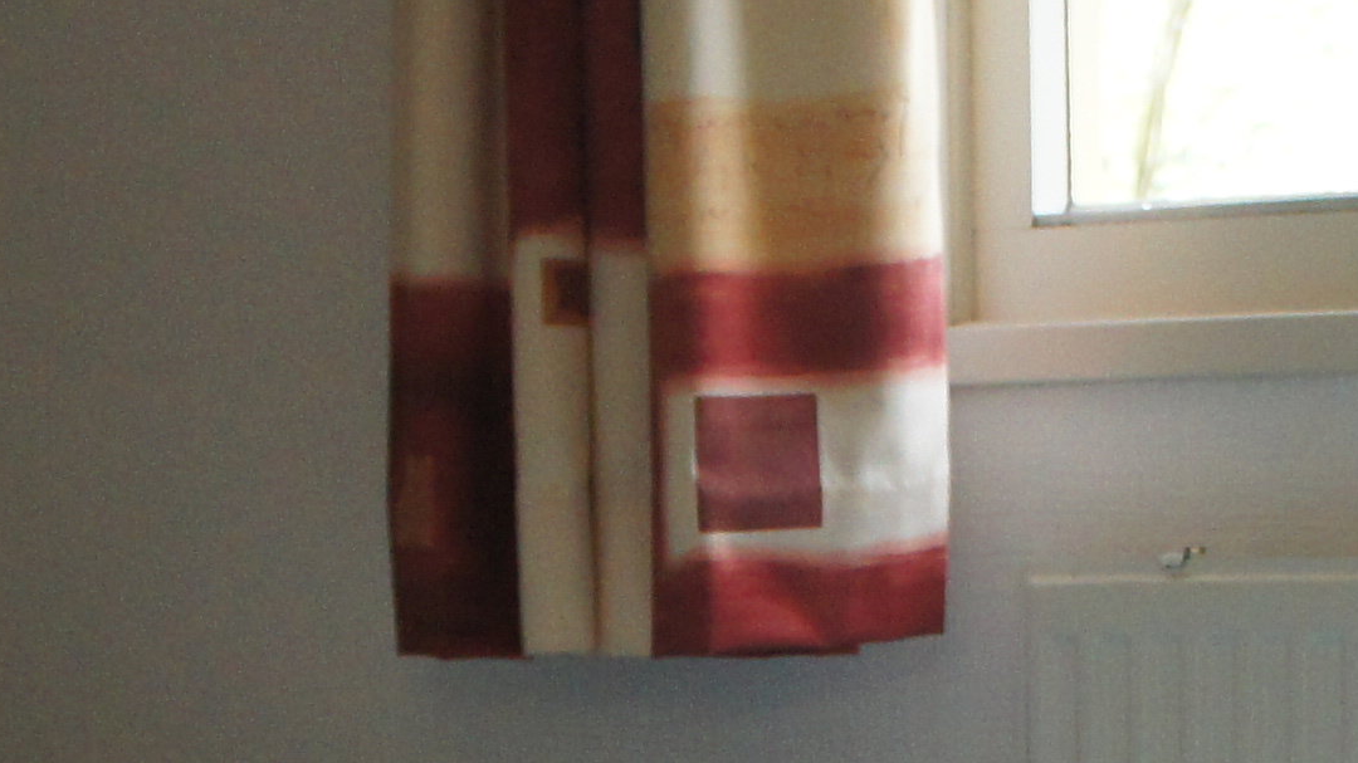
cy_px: 1386
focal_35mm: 140
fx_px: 5048
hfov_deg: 15.3
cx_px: 639
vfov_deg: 8.3
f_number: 4
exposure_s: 1/40
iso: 1250
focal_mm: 21
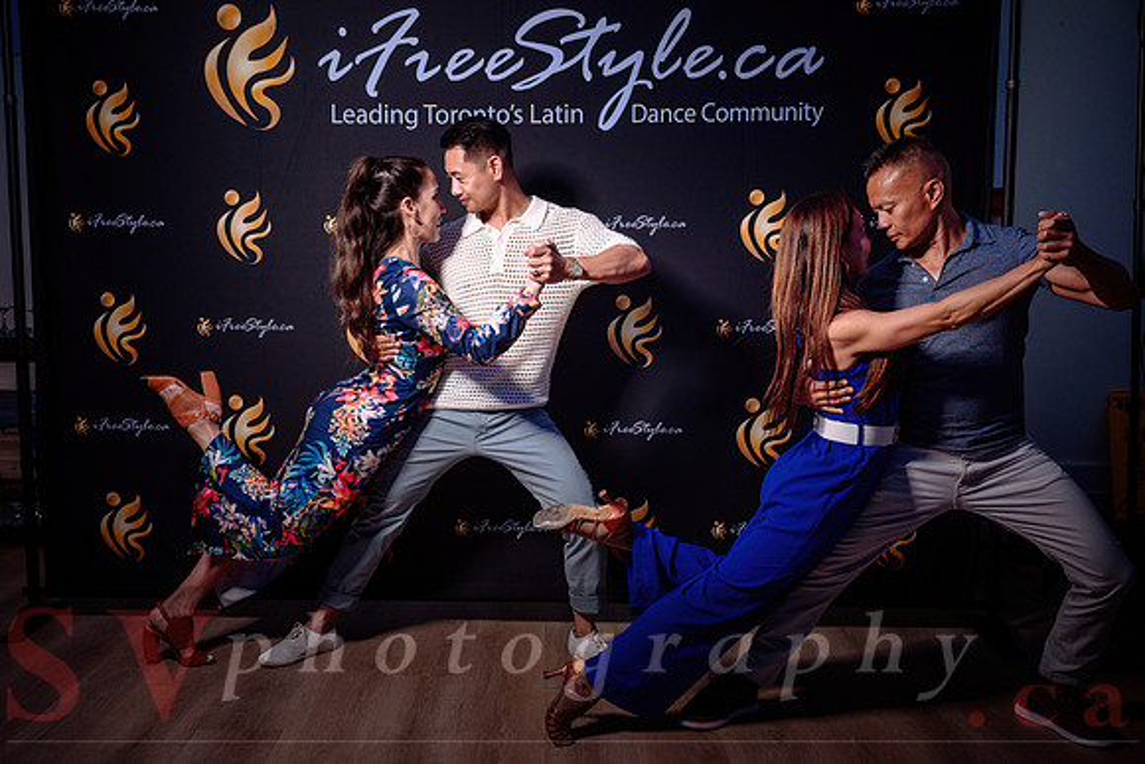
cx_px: 525
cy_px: 413
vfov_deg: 37.1
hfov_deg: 53.4
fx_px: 1136
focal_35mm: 36
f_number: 4
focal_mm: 33
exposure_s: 1/125
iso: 800
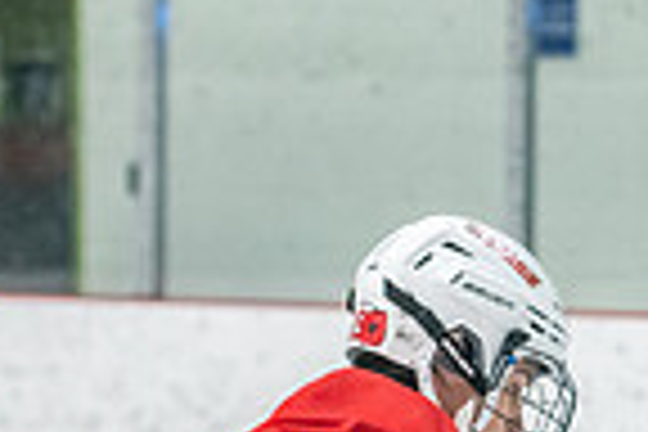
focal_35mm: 377
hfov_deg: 5.5
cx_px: 229
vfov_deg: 3.6
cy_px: 796
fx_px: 6785
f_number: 2.8
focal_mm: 82
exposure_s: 1/800
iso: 3200
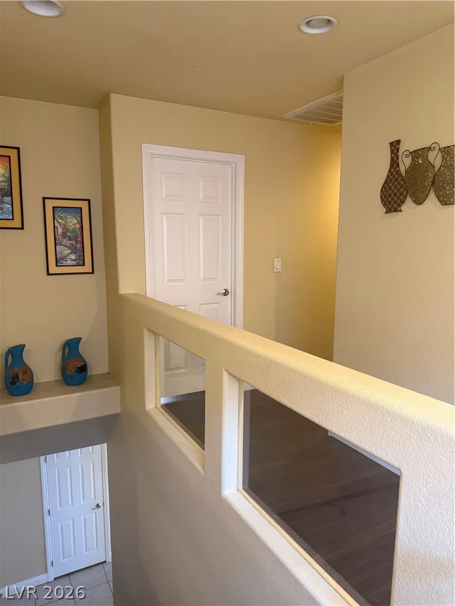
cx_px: 228
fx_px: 421
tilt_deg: -8.3
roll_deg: -0.5
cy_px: 303
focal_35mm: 24
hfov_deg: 56.8
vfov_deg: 71.6
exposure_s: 1/60
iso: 500
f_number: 1.78
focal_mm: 6.76
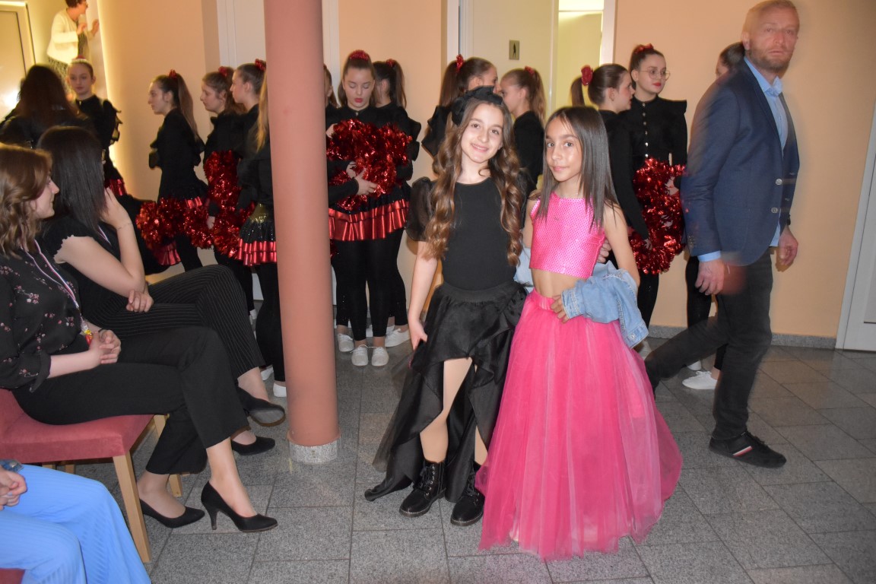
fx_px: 657
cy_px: 292
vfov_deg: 47.9
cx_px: 438
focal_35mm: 27
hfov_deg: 67.4
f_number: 3.5
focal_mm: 18
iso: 3200
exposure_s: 1/20
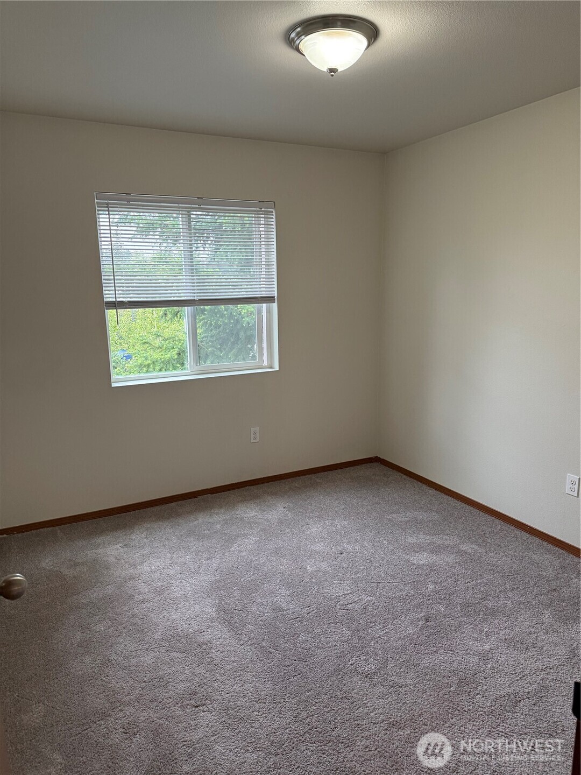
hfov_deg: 56.8
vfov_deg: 71.6
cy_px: 388
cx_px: 290
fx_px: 537
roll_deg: -0.1
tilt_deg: -11.8
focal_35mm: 24
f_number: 1.78
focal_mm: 6.76
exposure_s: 1/120
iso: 320
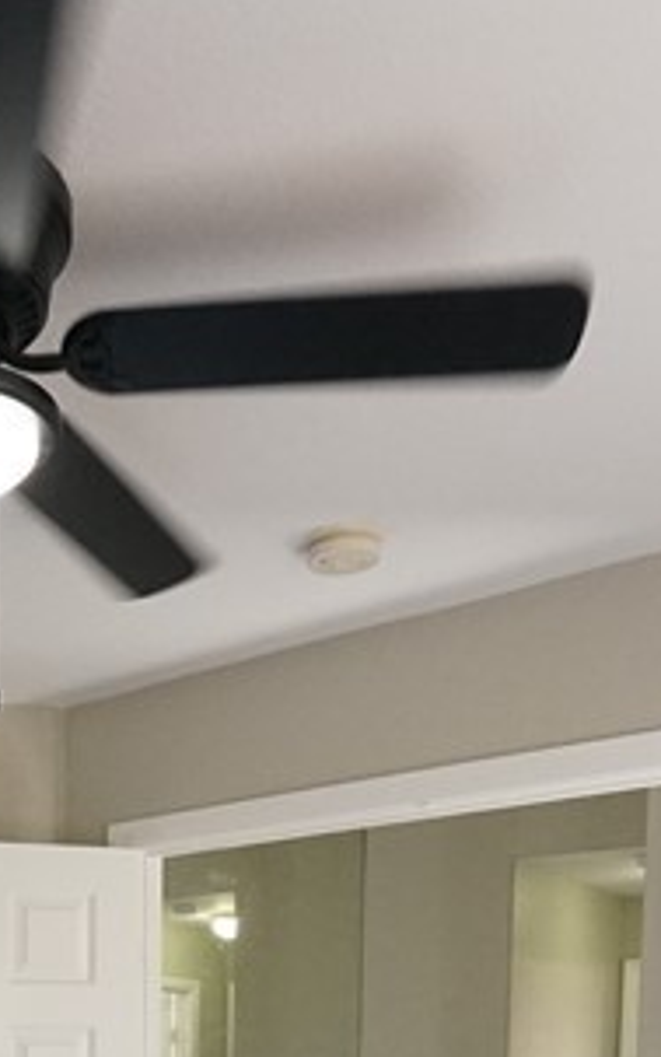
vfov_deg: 36.5
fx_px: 1267
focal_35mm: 44
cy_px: 1222
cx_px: 0
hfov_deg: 27.6
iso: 3200
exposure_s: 1/125
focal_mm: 12
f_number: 9
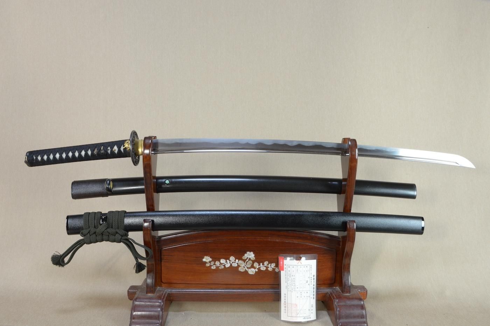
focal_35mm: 30
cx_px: 245
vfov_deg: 43.5
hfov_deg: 62.0
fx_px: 408
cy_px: 163
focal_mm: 20
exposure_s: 1/2
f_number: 11
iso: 400
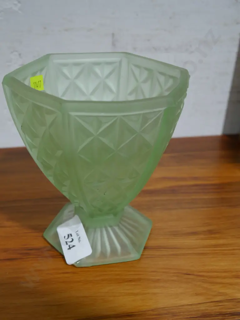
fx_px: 370
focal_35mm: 40
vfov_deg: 46.8
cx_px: 120
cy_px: 160
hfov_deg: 36.0
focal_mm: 20
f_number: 4.5
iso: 400
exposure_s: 1/60
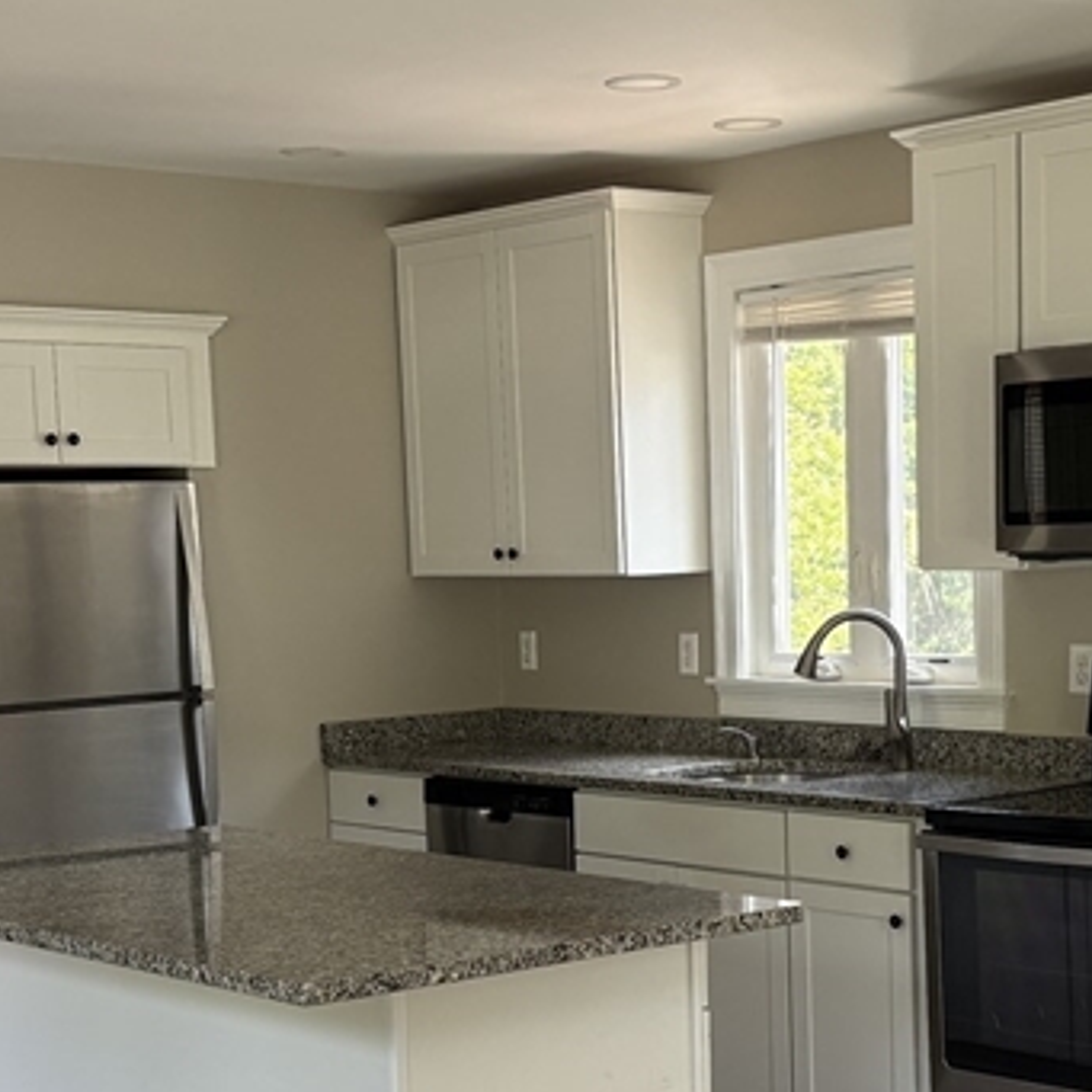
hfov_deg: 24.9
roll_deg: +1.1
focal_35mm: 69
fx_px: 2463
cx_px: 689
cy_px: 836
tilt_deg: -7.8
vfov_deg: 24.7
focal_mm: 5.96
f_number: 1.6
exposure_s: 1/121
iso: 125
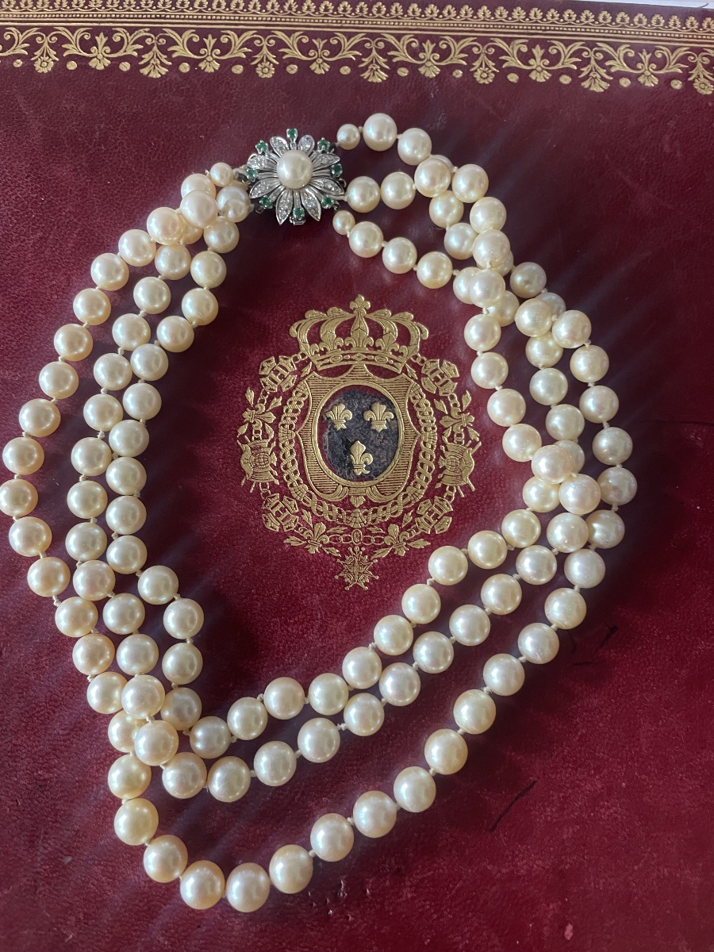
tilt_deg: -80.0
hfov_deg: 53.1
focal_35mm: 26
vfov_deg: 67.3
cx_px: 357
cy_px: 476
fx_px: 715
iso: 250
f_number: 1.6
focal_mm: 4.2
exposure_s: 1/60
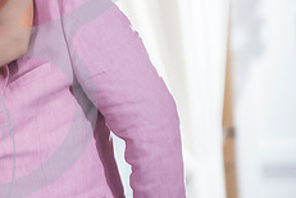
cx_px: -53
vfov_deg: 4.0
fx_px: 2828
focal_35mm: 344
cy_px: 48
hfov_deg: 6.0
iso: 1600
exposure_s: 1/200
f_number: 2.8
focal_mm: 135
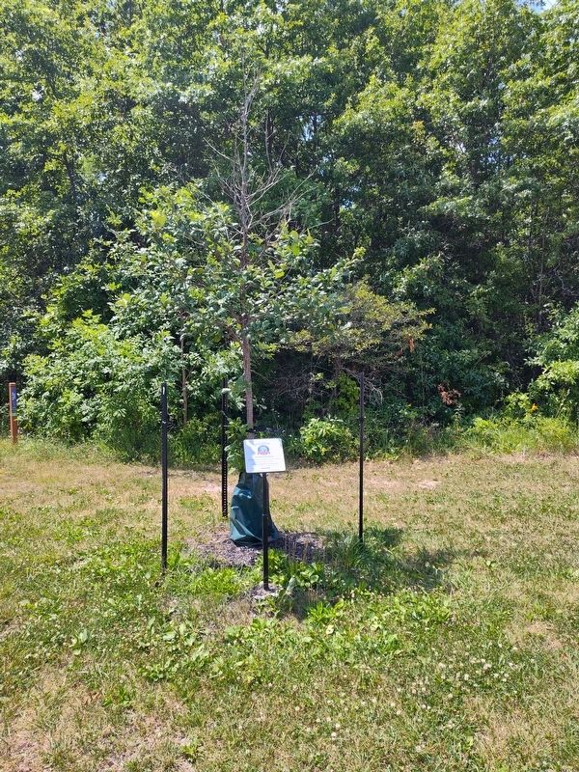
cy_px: 386
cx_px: 290
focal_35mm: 23
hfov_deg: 58.9
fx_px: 513
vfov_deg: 73.9
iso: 100
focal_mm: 5.56
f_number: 1.8
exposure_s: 1/799
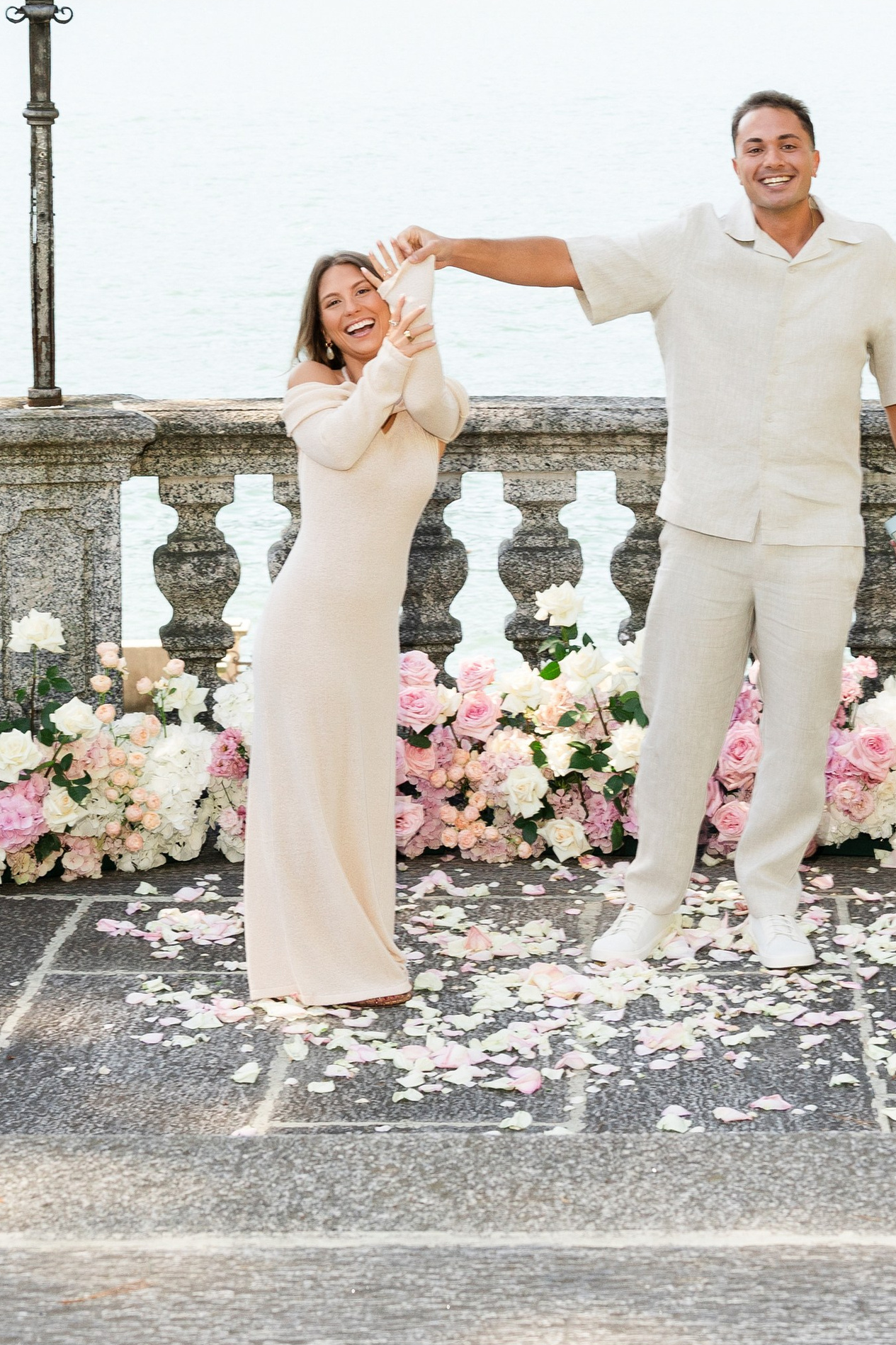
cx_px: 524
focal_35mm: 87
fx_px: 3248
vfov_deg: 22.9
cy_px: 193
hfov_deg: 15.7
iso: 250
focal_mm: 43
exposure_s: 1/250
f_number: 6.3
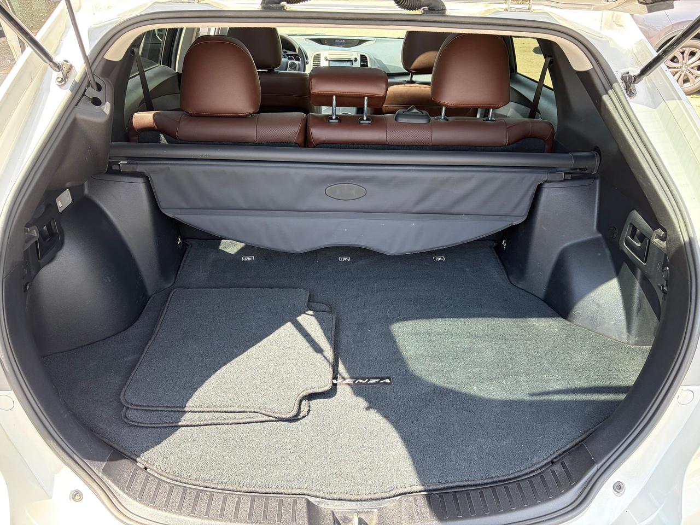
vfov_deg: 53.1
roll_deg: +0.3
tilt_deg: -28.3
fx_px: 526
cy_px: 262
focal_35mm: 26
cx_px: 350
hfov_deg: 67.3
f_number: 1.6
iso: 50
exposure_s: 1/180
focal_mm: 5.96
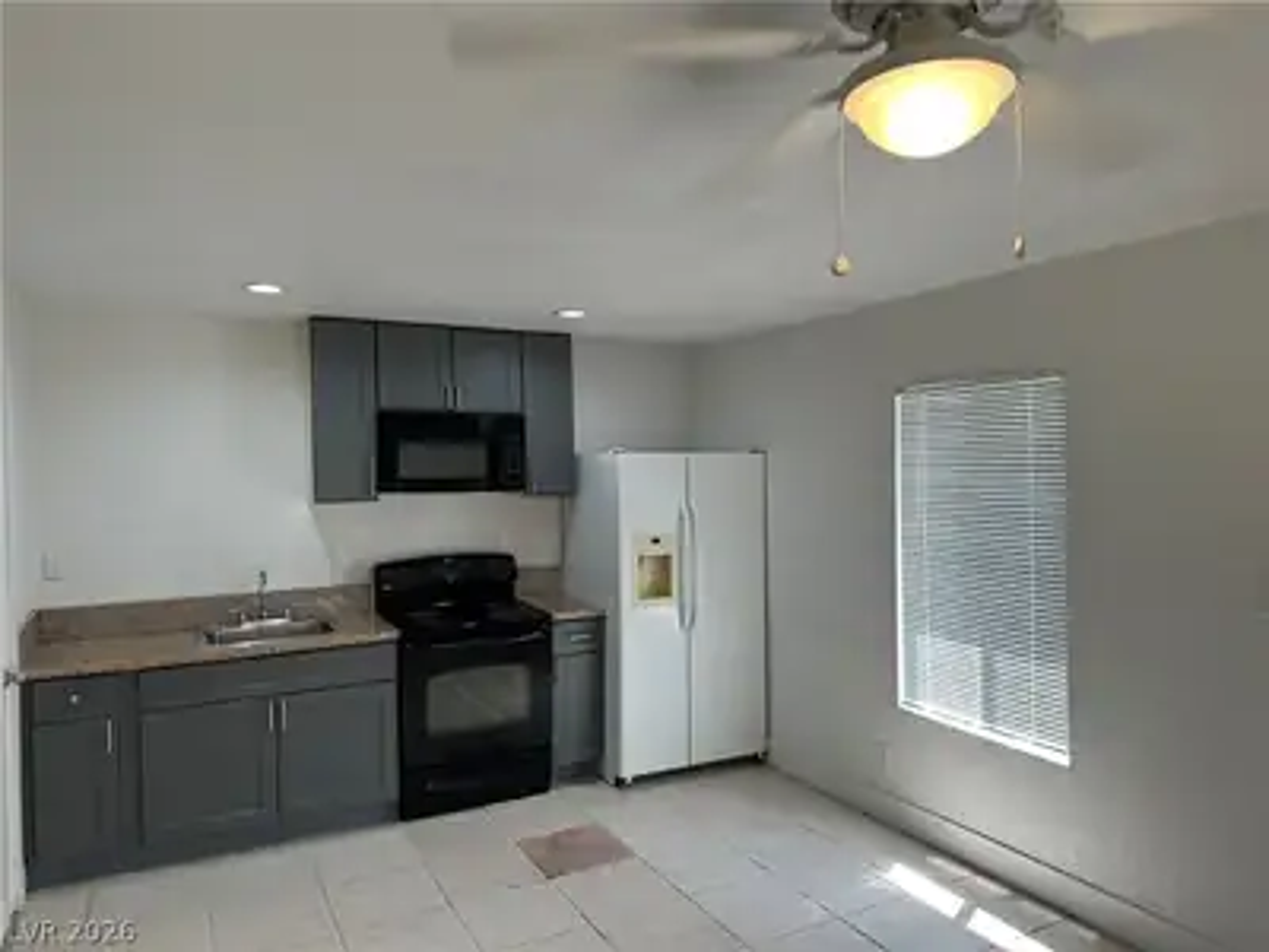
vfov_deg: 56.8
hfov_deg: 71.6
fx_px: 880
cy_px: 476
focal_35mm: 24
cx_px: 634
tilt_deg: -0.4
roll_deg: +1.6
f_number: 1.78
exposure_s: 1/120
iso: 80
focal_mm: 6.86
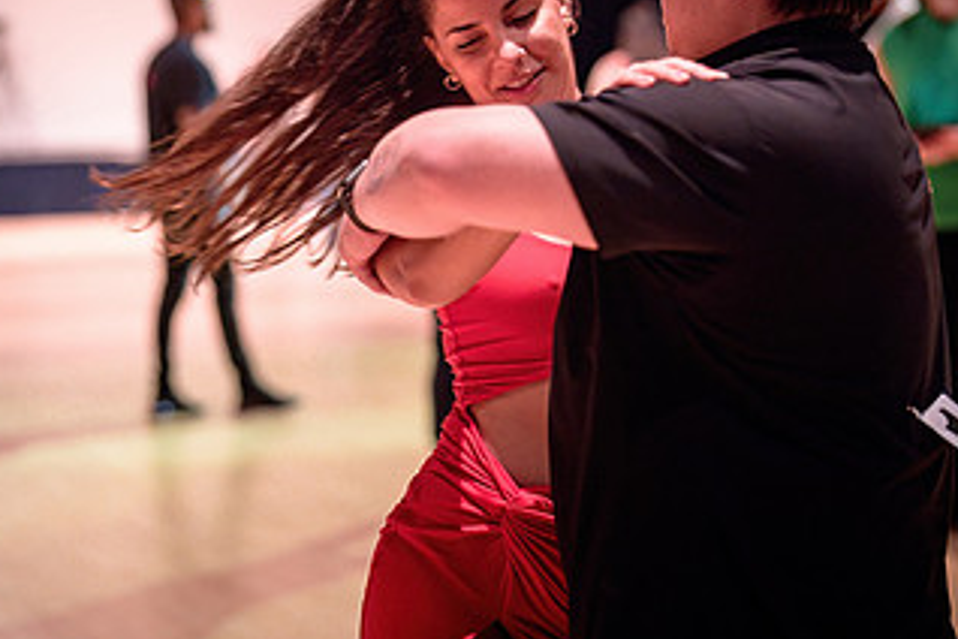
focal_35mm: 100
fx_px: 2661
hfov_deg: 20.4
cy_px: 318
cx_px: 359
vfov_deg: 13.7
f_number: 1.4
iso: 1600
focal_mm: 50
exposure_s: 1/200
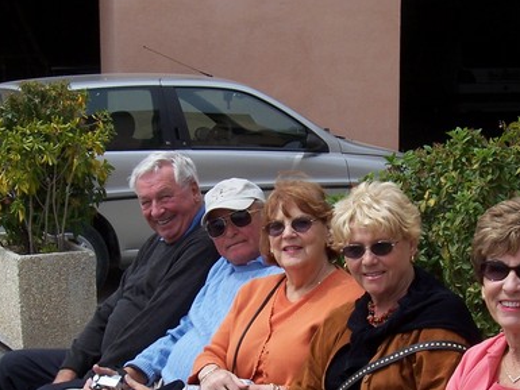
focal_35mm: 88
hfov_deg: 22.2
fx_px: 1322
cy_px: 290
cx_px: 301
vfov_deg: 16.7
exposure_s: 1/350
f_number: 6.7
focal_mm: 8.6
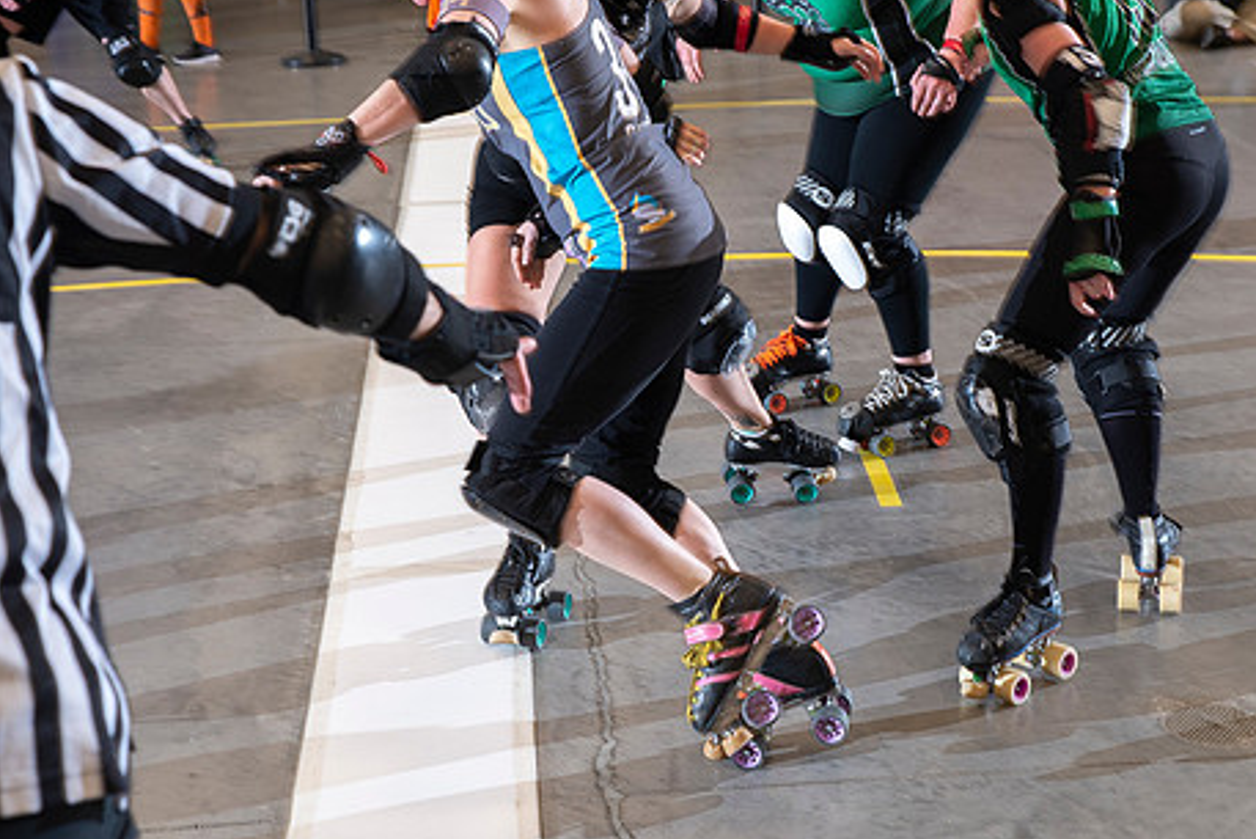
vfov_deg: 20.6
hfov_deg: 30.5
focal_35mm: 66
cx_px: 679
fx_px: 2303
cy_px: 340
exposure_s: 1/160
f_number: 5.6
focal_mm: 52
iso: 640
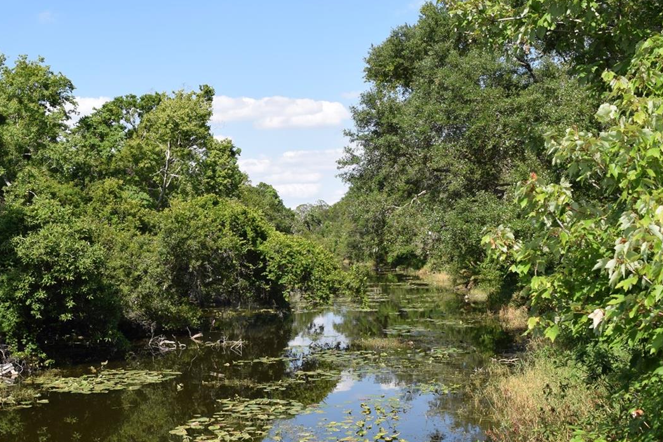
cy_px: 302
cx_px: 252
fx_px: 847
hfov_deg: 42.5
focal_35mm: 46
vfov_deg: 29.0
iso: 100
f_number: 8
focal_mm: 20
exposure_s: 1/200
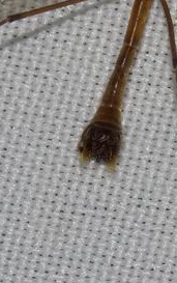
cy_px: 132
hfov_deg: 1.5
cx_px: 131
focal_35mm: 857
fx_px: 6604
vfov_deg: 2.5
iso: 200
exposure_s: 1/30
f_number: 5.7
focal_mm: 46
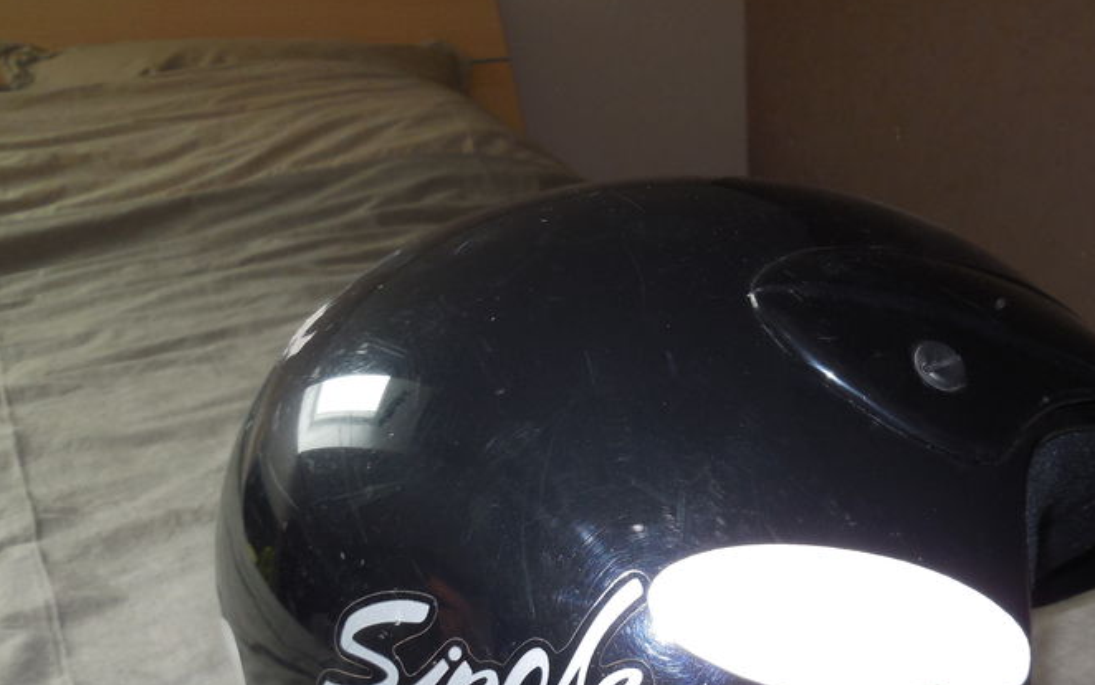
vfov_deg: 31.3
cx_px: 718
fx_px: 1194
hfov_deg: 48.5
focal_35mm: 40
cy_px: 531
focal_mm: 4.5
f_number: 3.1
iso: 125
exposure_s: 1/25
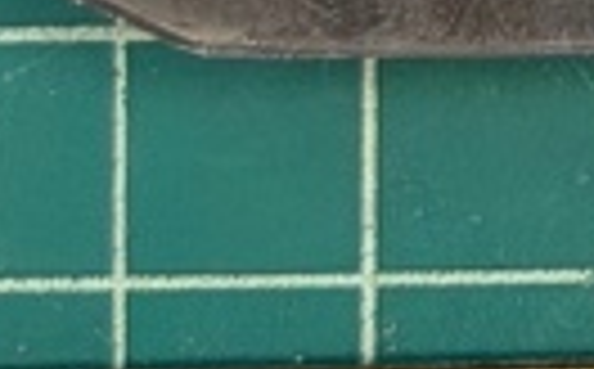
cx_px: 1814
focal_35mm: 395
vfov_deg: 3.2
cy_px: -986
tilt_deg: -88.8
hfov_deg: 5.0
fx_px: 6384
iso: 64
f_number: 1.78
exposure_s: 1/224
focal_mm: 6.76
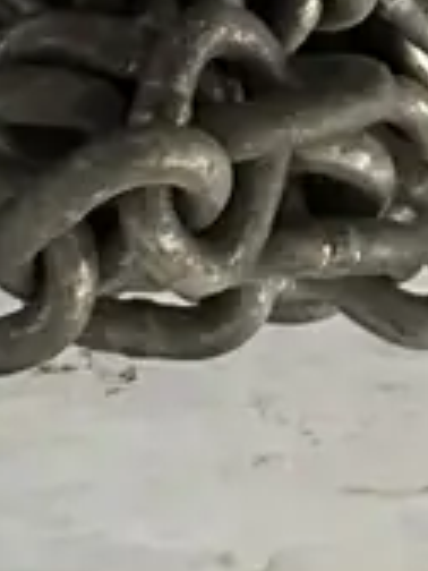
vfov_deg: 11.1
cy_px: -850
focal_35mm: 146
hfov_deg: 10.0
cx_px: -44
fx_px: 2407
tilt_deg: -72.8
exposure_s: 1/25
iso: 1000
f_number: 1.78
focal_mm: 6.86
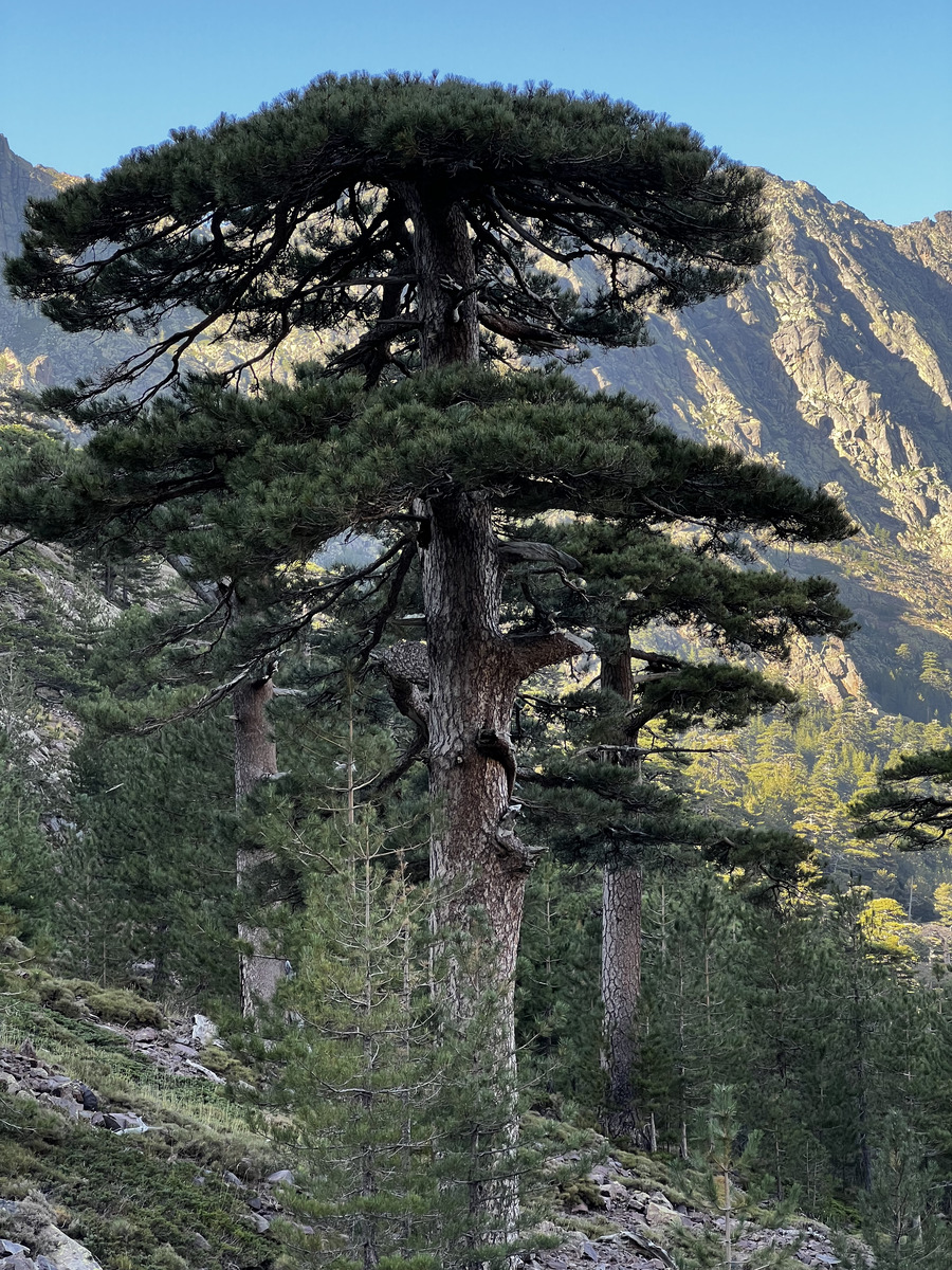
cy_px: 635
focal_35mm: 77
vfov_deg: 25.3
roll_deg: +0.2
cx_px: 476
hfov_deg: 19.1
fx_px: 2824
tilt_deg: +8.3
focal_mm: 9
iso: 50
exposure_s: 1/99
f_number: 2.8
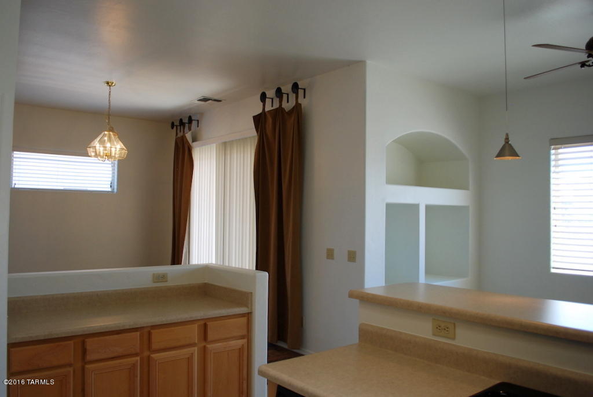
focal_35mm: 27
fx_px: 445
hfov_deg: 67.3
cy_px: 198
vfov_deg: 48.0
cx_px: 296
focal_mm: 18
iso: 200
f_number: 4
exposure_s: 1/60
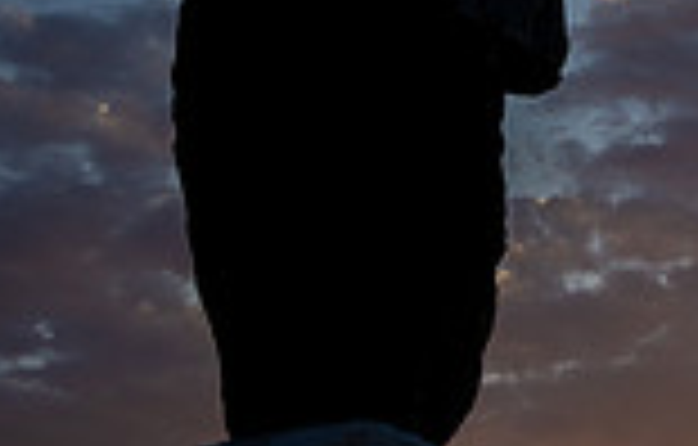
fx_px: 1838
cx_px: 1269
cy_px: 441
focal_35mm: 96
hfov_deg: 17.4
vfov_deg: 13.6
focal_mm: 24
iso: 64
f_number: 4.5
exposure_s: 1/320
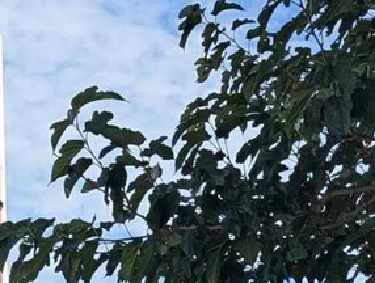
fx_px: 1857
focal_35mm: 171
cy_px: 700
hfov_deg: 11.3
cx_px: -77
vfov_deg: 8.0
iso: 22
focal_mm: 6.9
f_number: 1.68
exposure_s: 1/831
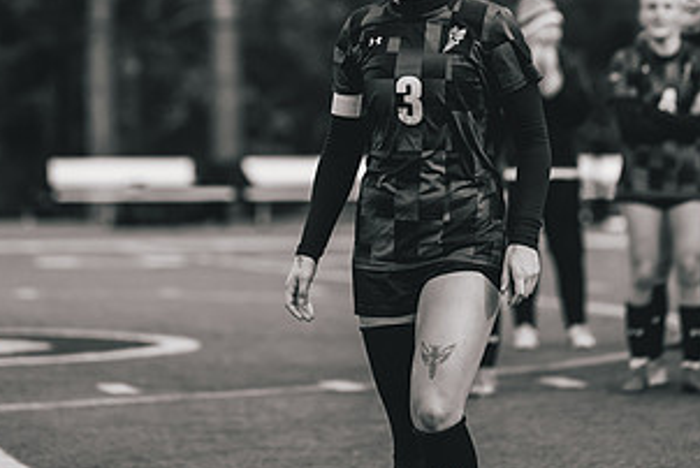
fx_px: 5605
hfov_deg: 7.1
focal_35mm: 288
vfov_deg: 4.8
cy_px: 78
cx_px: 359
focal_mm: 150
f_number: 2.8
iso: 800
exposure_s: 1/1600
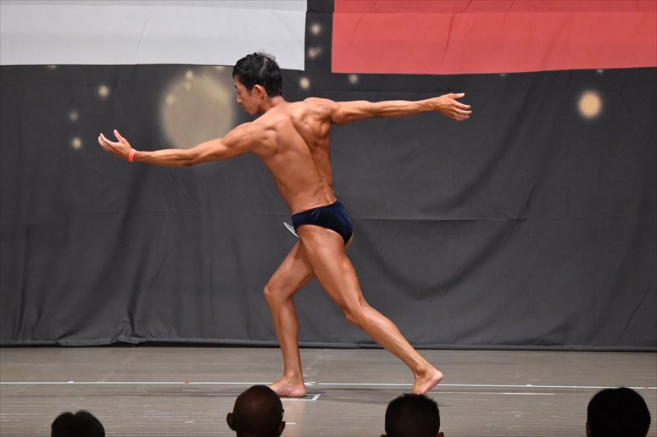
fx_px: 4104
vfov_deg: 6.1
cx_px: 328
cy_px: 218
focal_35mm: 225
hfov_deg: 9.2
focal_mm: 150
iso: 6400
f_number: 5.6
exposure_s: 1/400
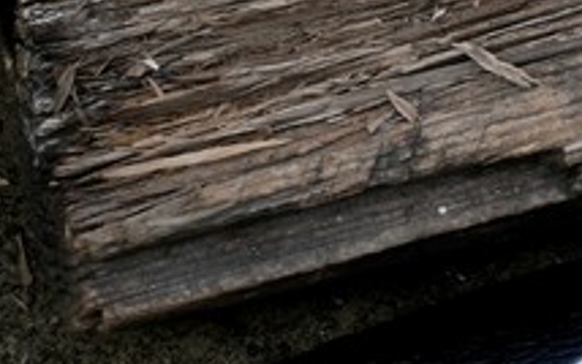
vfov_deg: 4.0
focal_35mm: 326
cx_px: 1398
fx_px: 5174
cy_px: -149
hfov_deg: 6.2
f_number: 5.6
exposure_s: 1/250
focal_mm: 38
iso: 100
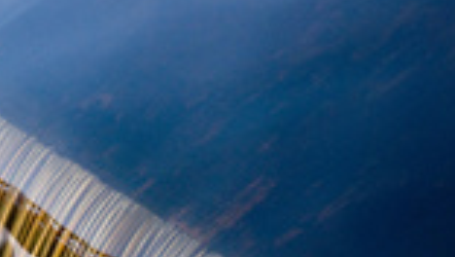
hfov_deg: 11.3
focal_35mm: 188
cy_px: 156
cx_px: -10
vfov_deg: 6.5
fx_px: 2270
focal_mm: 44
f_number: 4.8
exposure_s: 1/20
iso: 400
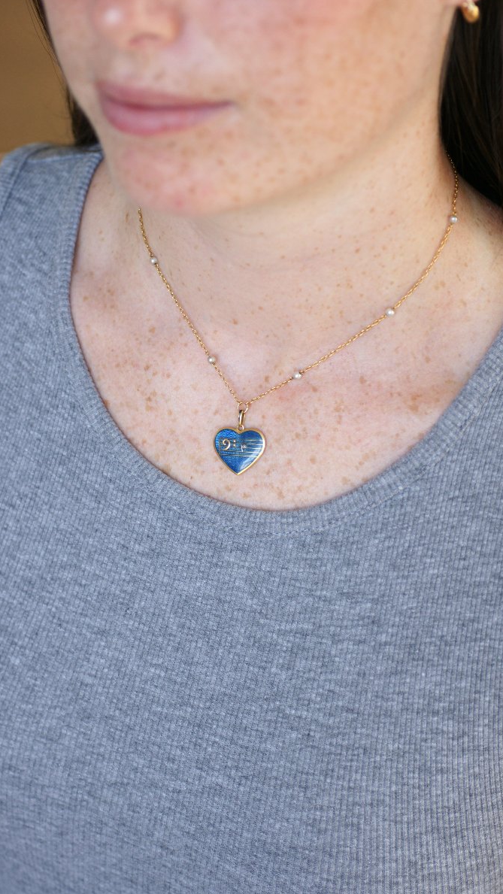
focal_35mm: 111
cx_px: 251
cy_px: 445
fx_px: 2631
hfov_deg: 10.9
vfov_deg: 19.3
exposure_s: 1/125
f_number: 2.8
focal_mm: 70
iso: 250
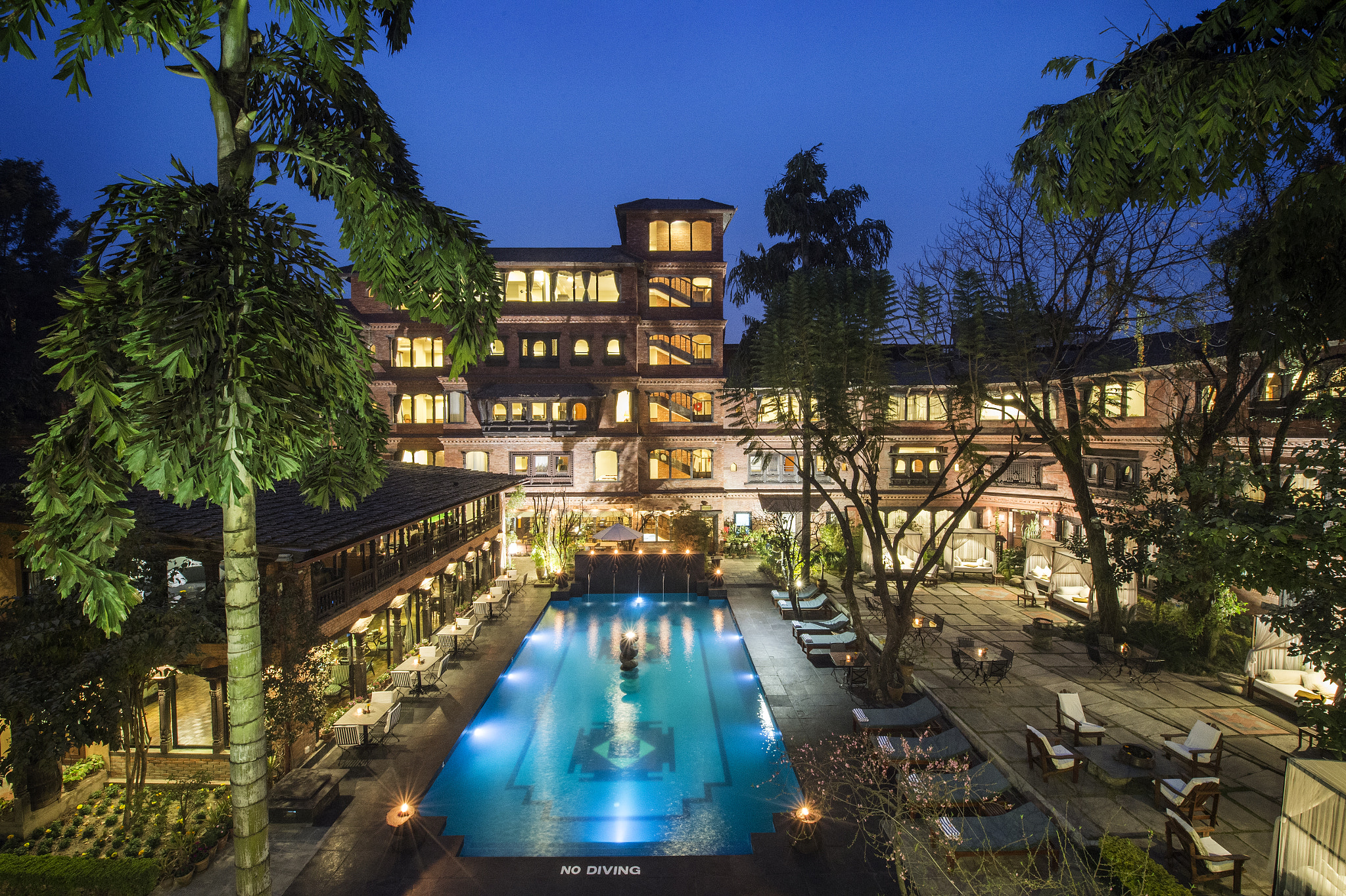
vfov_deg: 81.1
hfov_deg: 104.3
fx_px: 523
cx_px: 673
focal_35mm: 14
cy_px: 448
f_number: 16
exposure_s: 8
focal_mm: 14
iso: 1250
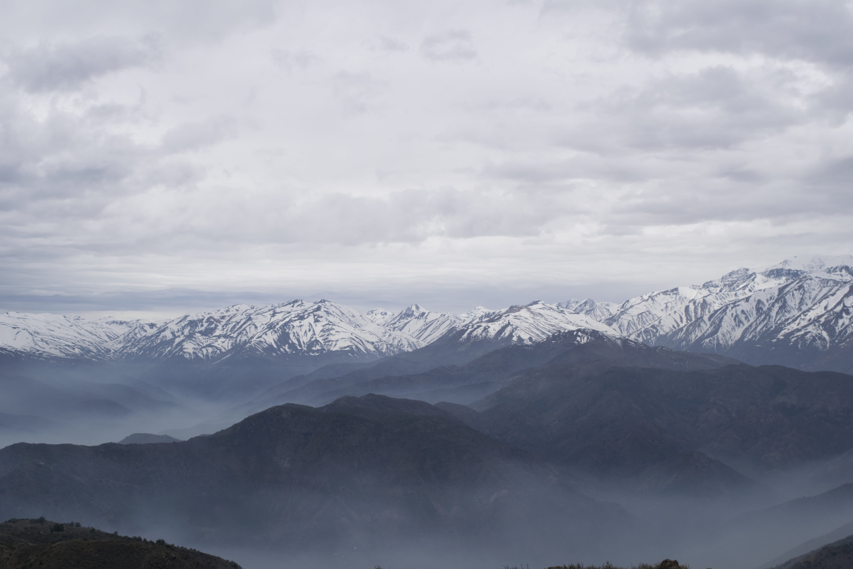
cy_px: 284
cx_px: 426
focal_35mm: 57
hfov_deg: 35.1
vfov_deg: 23.8
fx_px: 1350
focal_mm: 38
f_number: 13
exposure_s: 1/640
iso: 200
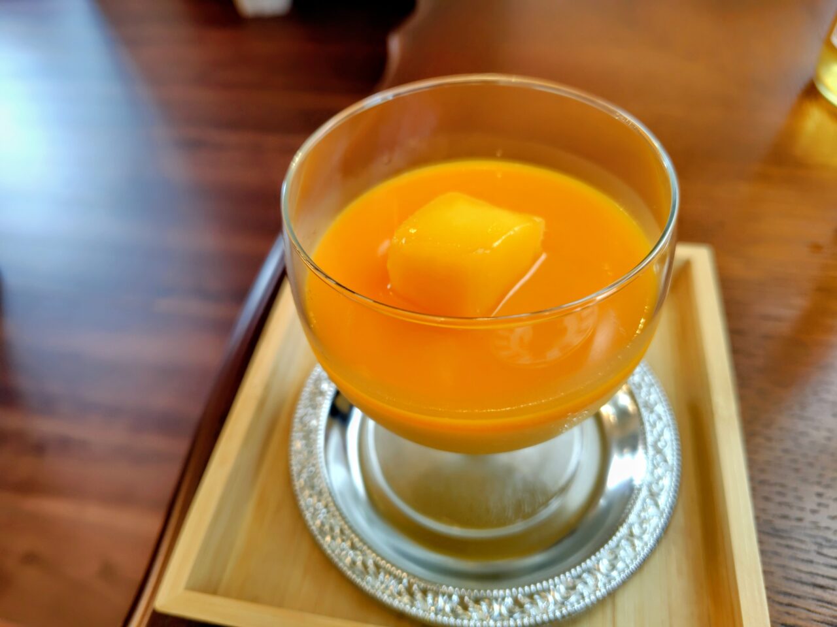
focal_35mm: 23
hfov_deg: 73.9
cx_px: 418
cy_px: 314
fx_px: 556
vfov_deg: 58.9
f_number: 1.9
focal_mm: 5.6
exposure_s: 1/50
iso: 248
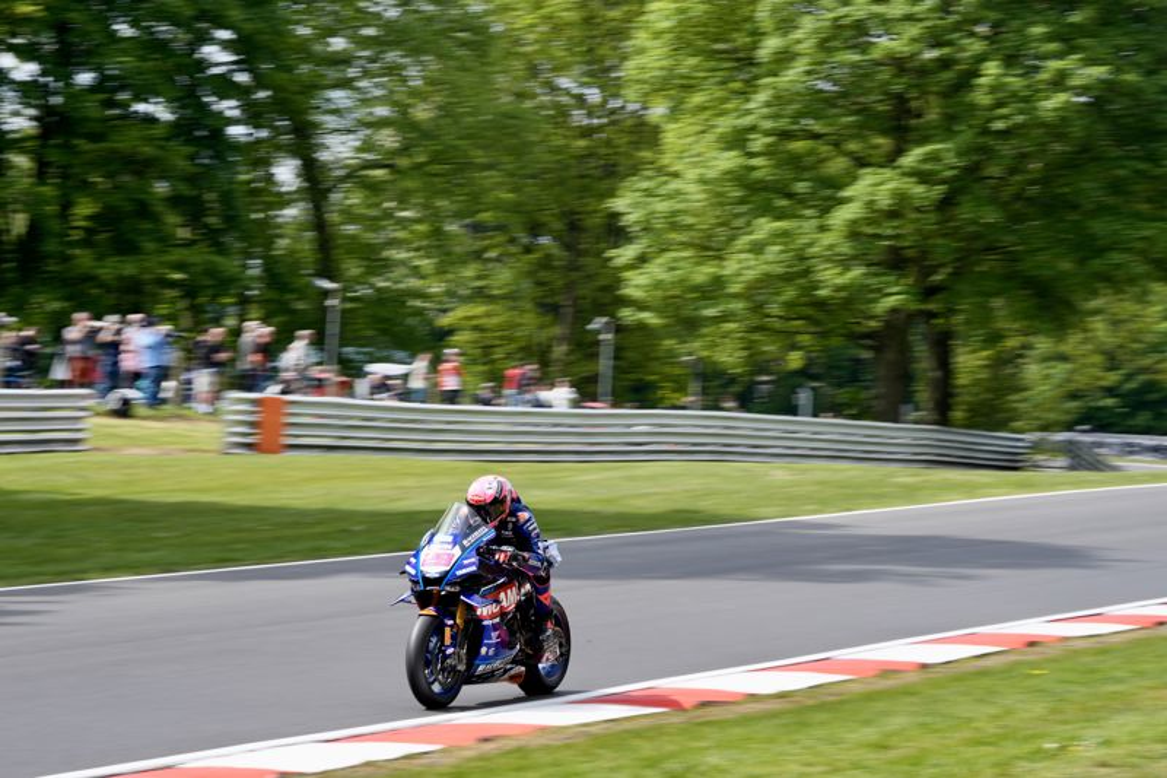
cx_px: 584
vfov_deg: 11.9
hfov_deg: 17.8
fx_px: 3727
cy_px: 389
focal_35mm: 115
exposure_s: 1/250
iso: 250
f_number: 10
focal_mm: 115
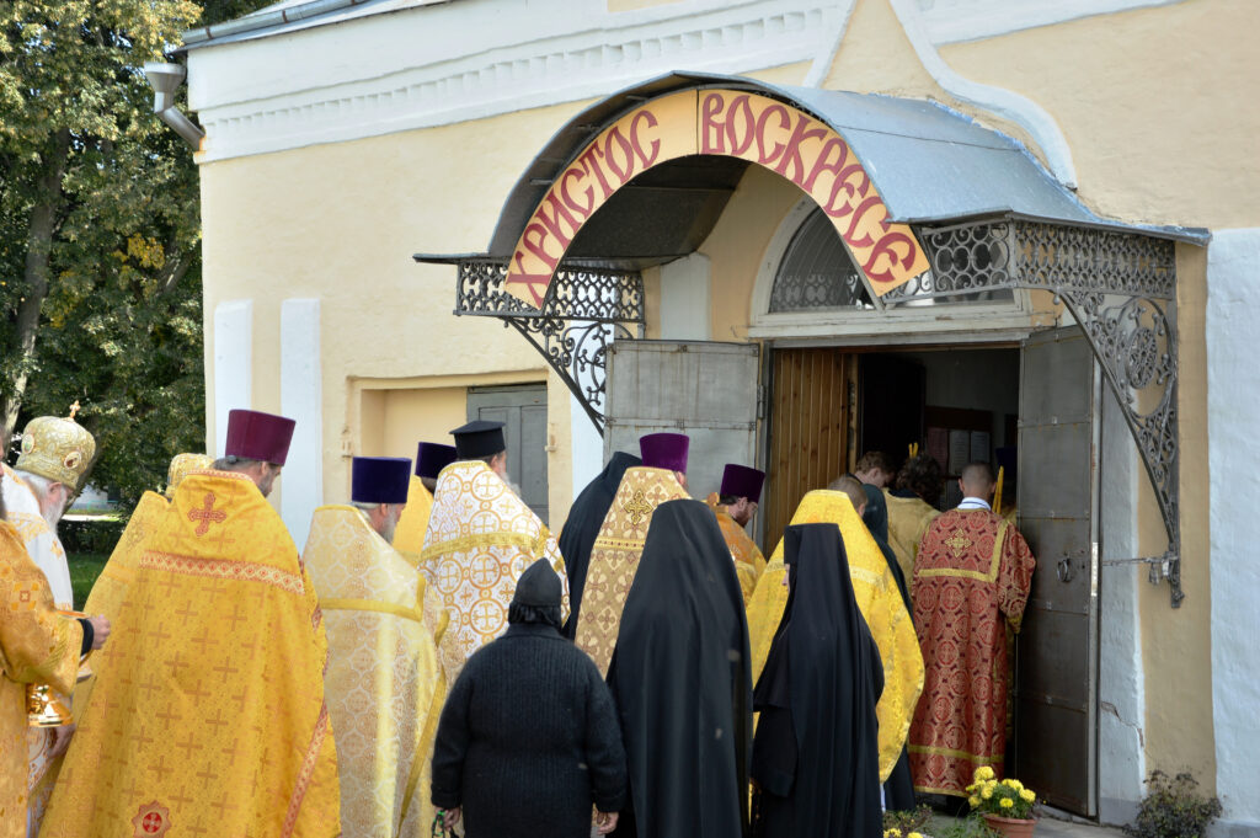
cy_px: 419
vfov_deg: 22.6
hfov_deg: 33.4
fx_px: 2098
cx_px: 630
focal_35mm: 60
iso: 100
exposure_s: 1/125
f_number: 4.5
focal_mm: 40
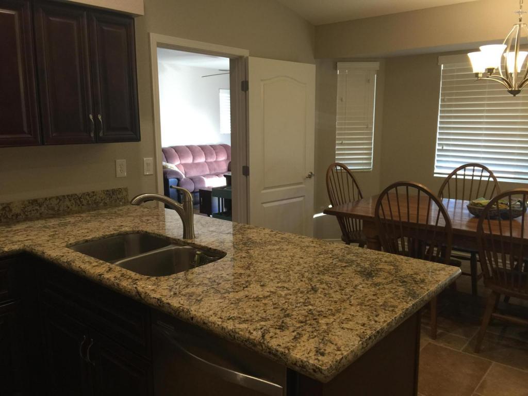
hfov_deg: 61.7
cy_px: 198
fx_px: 442
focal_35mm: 29
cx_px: 264
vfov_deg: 48.2
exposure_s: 1/17
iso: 50
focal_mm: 4.15
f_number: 2.2
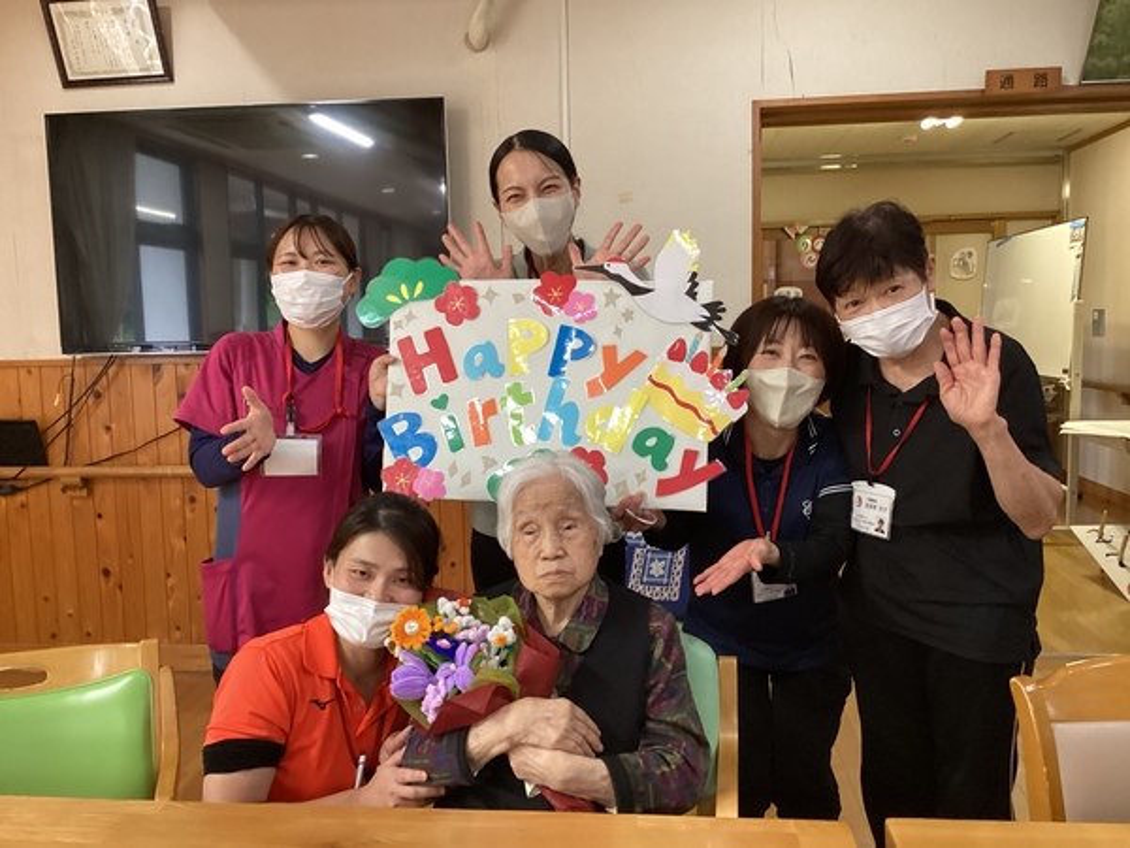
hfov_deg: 58.4
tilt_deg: -4.5
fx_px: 1012
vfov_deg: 45.4
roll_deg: +2.0
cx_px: 565
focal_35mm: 31
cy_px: 424
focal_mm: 3.3
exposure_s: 1/50
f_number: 2.4
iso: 250
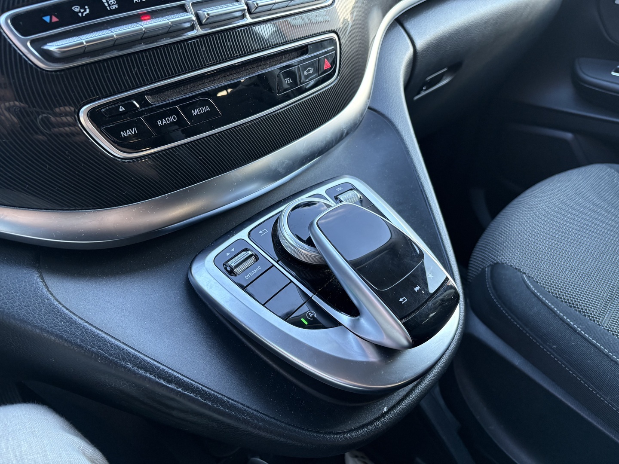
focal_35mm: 26
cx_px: 310
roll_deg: -0.7
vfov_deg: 53.1
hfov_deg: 67.3
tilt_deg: -41.2
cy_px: 232
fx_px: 465
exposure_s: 1/55
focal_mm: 5.96
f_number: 1.6
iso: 160
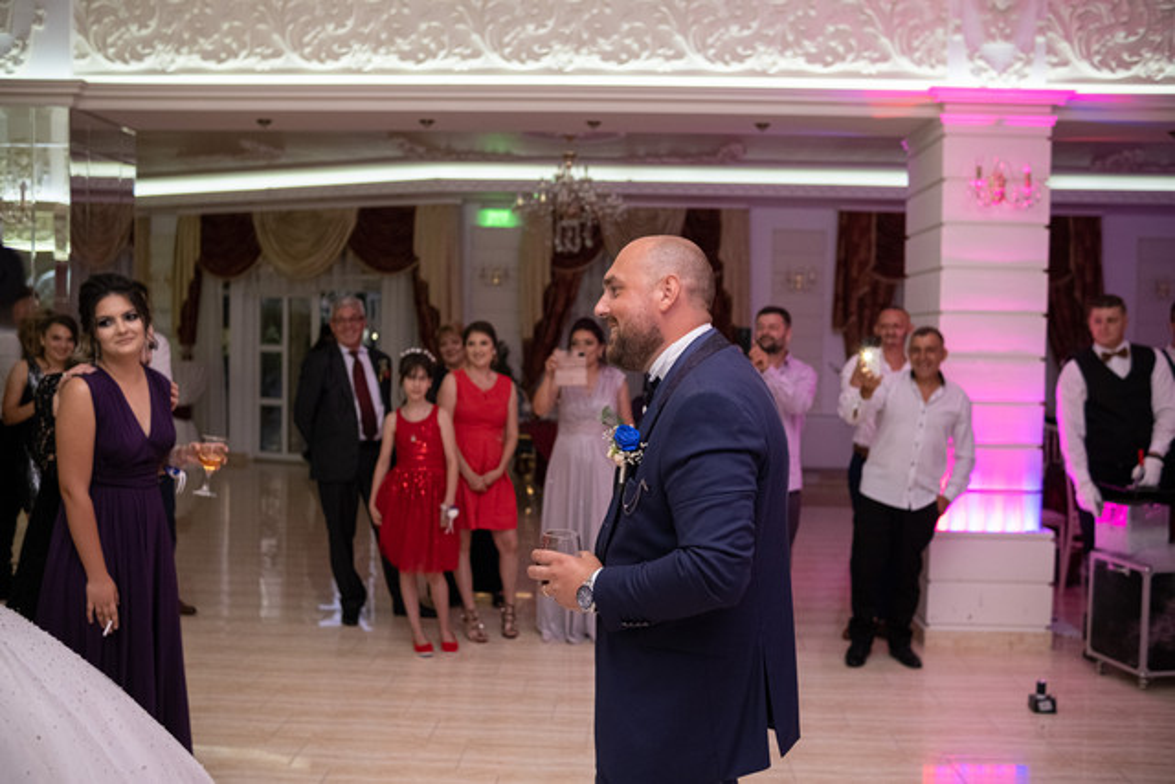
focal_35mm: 35
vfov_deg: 37.9
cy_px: 392
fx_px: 1143
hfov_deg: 54.4
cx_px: 588
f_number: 2.2
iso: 1600
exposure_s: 1/125
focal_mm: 23
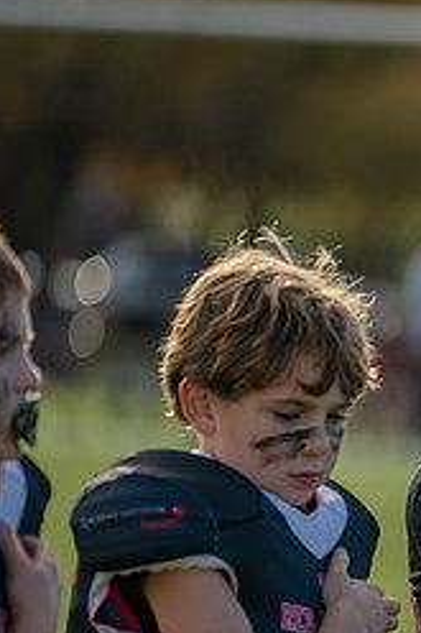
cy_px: 456
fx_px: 7483
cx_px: 676
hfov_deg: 3.2
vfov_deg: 4.8
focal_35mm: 426
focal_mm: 182
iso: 100
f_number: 2.8
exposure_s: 1/640
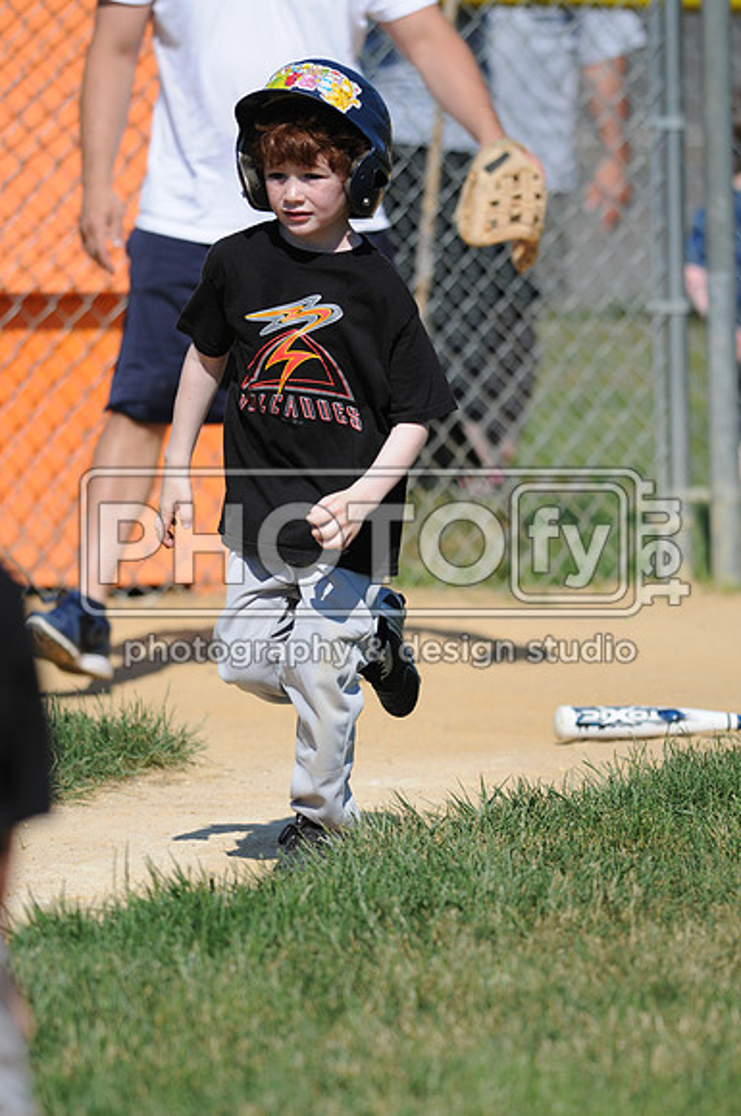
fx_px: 13934
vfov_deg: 4.6
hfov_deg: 3.0
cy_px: 558
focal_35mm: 450
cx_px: 370
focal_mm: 300
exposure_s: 1/2500
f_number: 4
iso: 200
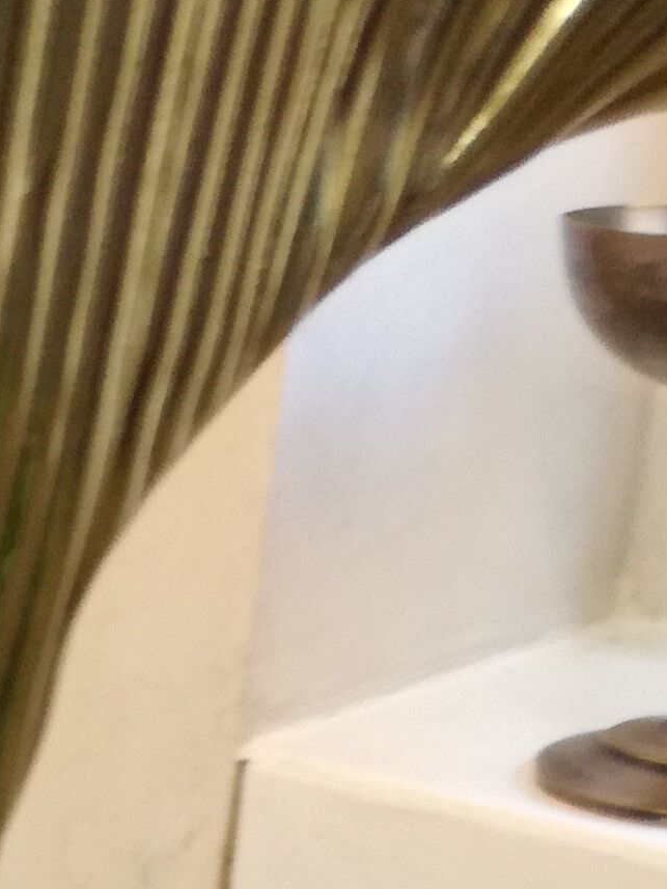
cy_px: 2134
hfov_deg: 10.4
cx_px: -646
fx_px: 3365
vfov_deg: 12.1
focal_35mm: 131
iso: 80
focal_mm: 3.79
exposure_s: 1/40
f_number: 2
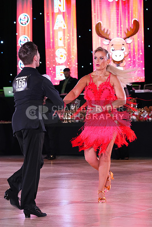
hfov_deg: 11.3
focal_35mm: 121
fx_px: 766
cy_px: 114
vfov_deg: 16.9
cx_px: 76
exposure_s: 1/320
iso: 6400
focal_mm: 121
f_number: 5
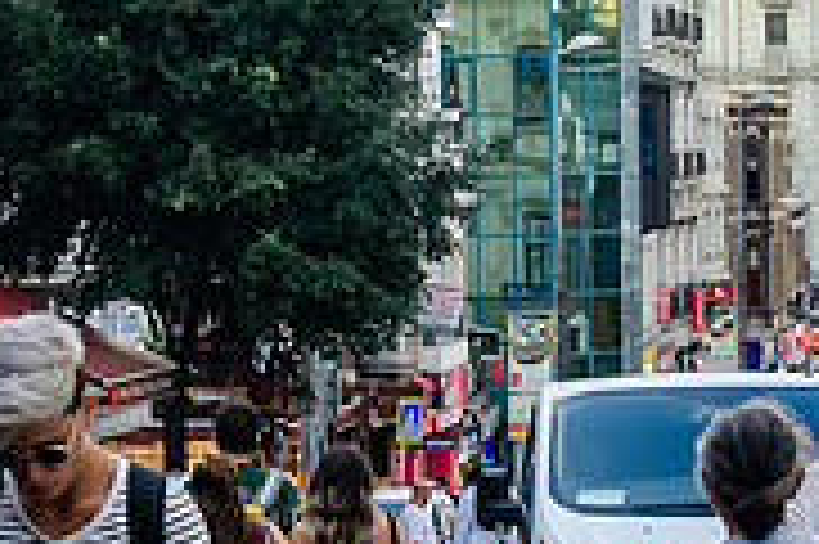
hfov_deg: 10.5
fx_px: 4455
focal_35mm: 196
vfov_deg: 7.0
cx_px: 317
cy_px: 257
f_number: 7.1
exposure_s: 1/200
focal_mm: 28
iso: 640
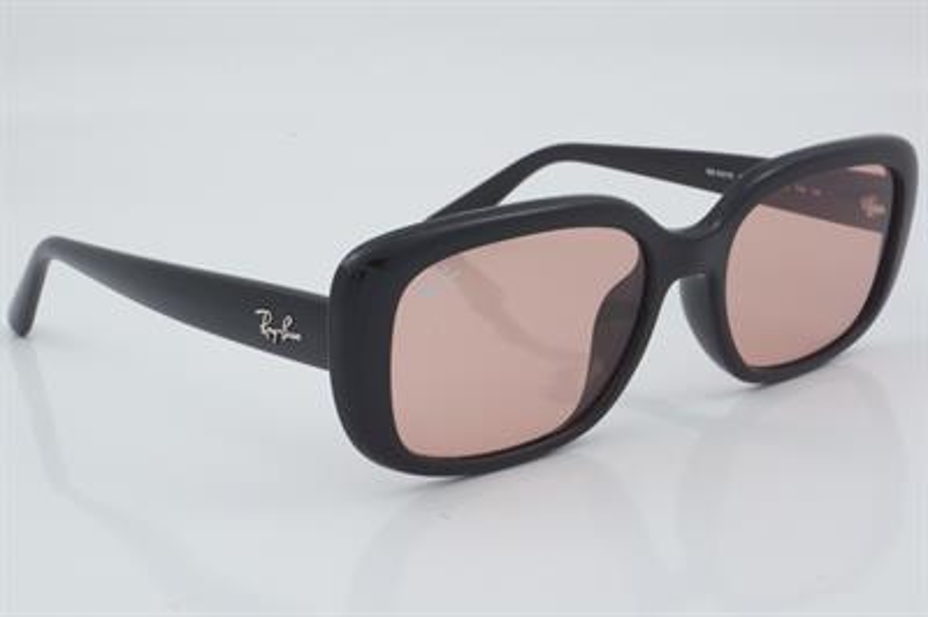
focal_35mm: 75
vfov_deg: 18.2
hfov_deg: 27.0
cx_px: 464
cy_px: 308
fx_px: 1932
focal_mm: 50
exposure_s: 1/3
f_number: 32
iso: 100
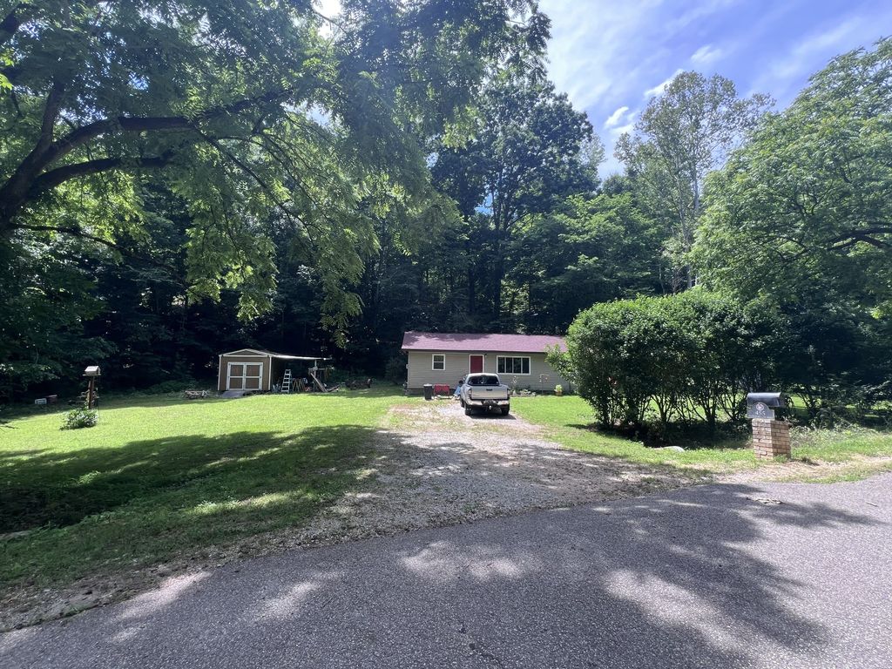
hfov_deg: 106.2
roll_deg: -0.2
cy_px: 334
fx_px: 335
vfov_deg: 89.9
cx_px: 446
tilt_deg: +1.9
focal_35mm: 13
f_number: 1.8
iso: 32
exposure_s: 1/327
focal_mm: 1.57
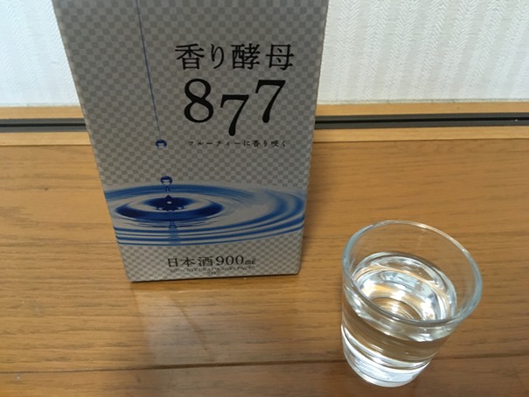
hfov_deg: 61.6
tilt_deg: -42.3
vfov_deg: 48.2
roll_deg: -0.9
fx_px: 443
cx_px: 264
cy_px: 198
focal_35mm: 29
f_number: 2.2
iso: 200
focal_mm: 4.15
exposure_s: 1/30
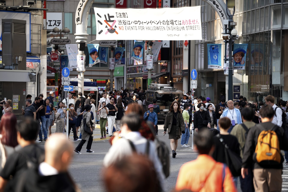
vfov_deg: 8.4
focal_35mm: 163
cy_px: 96
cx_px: 144
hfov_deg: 12.6
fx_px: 1304
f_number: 2.8
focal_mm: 163
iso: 400
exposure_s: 1/1600
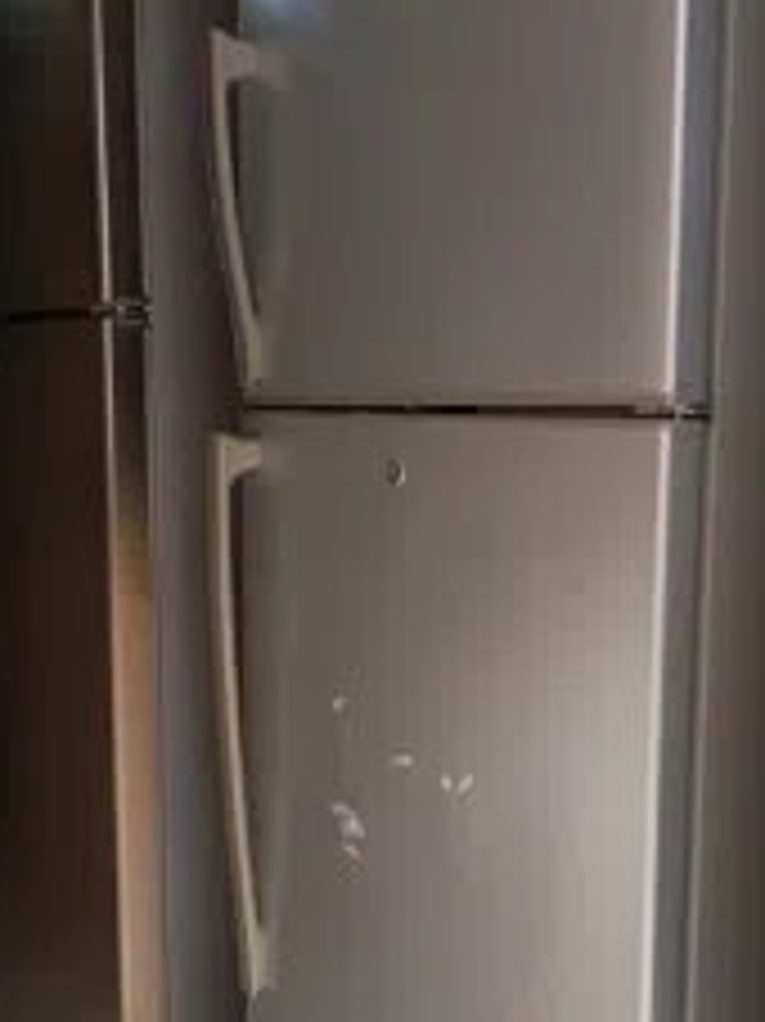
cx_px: 540
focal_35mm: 44
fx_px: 1298
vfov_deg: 42.7
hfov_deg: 32.4
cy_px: 630
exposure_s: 1/183
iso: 101
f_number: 1.8
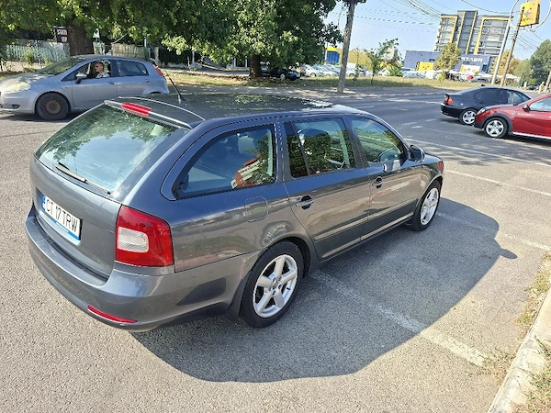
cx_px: 276
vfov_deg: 58.9
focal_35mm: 23
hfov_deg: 73.9
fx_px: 366
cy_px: 206
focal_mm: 5.54
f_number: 1.8
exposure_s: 1/1111
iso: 50
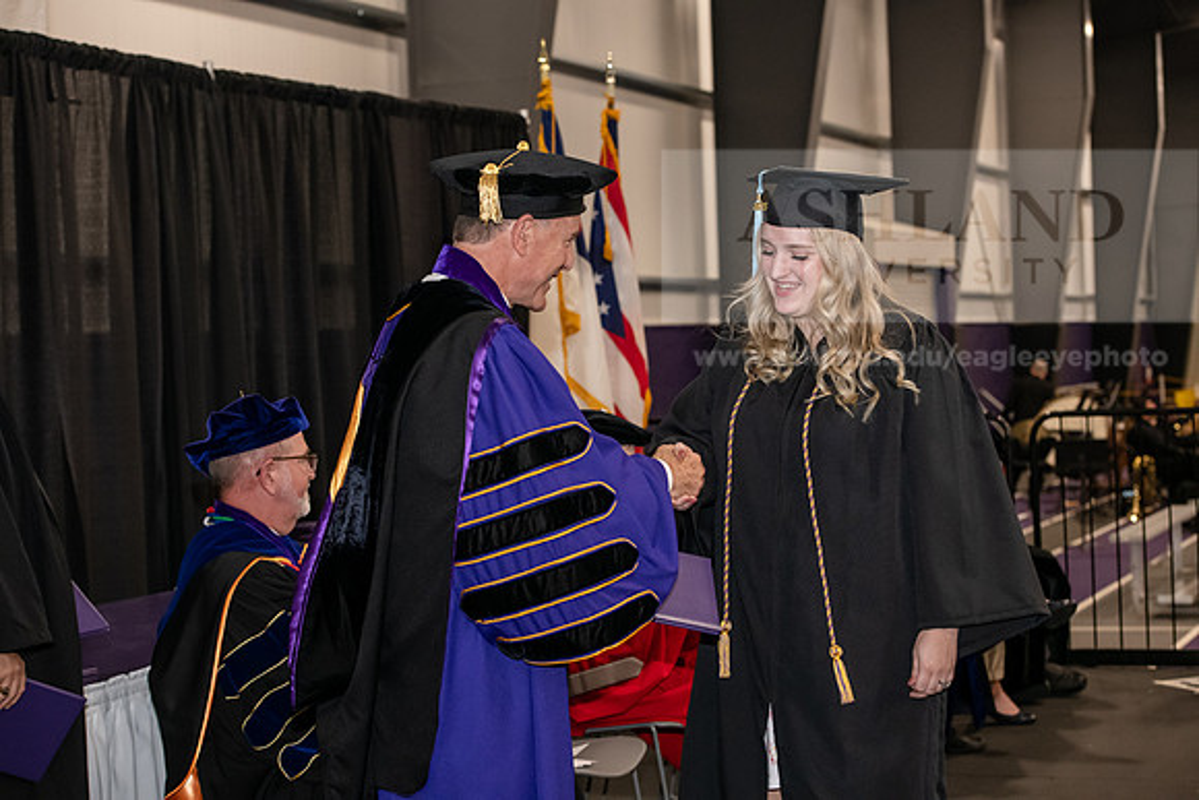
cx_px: 600
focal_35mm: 70
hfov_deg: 28.8
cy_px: 400
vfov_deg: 19.5
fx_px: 2332
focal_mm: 70
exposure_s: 1/200
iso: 2500
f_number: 5
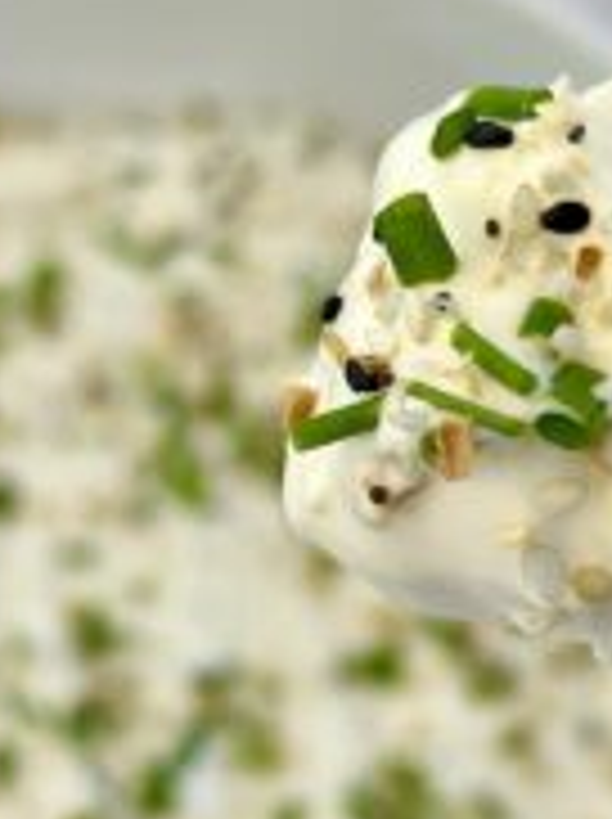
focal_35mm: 132
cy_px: 666
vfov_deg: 14.9
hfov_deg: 11.2
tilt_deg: -79.3
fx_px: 3119
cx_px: 497
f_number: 1.78
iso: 80
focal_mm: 6.86
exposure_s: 1/280
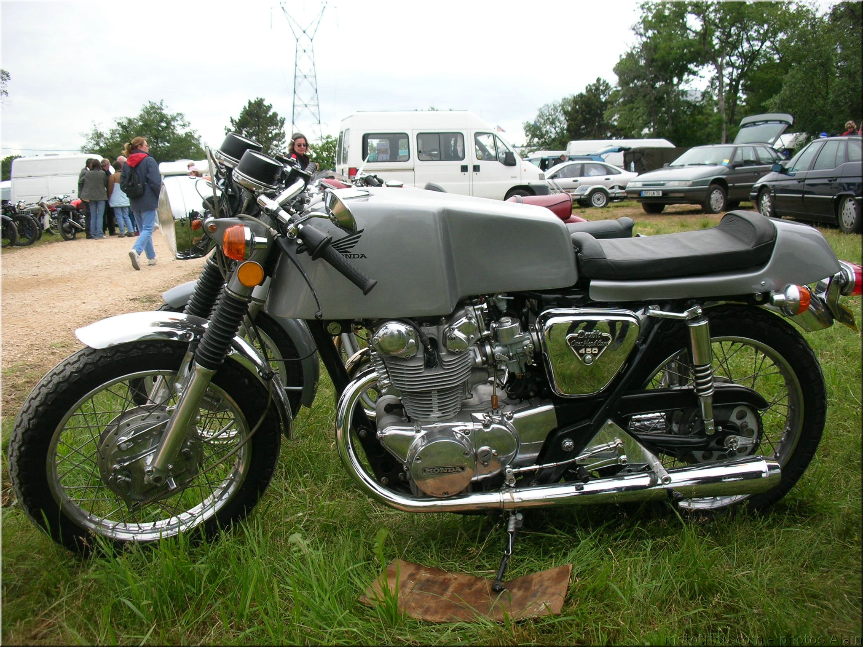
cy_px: 324
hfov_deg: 52.6
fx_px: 873
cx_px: 432
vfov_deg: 40.7
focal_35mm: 35
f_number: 3
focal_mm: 5.8
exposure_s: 1/162
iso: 50
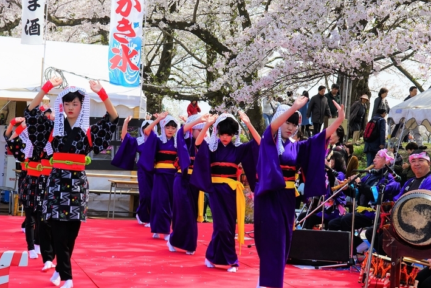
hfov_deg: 37.4
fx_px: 635
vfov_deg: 25.6
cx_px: 188
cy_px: 156
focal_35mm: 53
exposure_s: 1/125
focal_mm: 47
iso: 100
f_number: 10
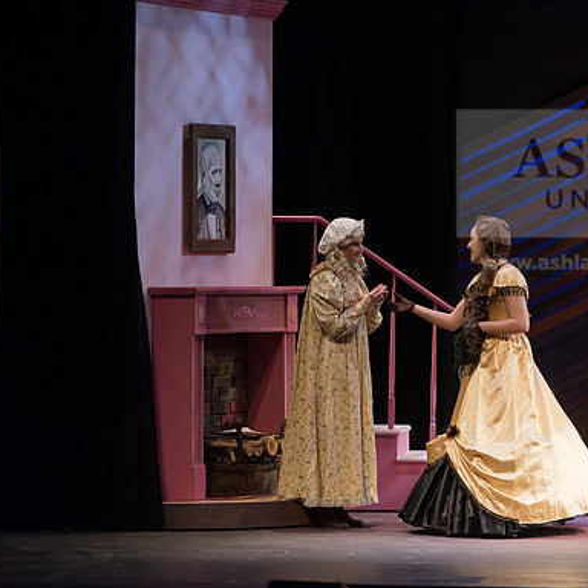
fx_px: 3824
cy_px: 295
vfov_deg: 8.8
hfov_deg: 8.8
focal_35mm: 199
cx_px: 410
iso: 3200
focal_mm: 155
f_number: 3.5
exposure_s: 1/400
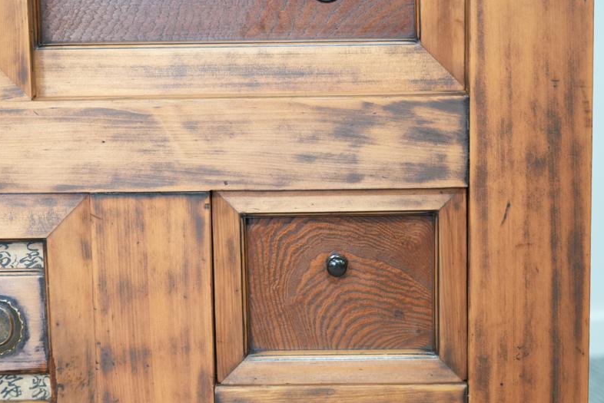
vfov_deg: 13.4
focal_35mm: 102
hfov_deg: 20.0
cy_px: 215
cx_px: 216
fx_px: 1712
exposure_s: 1/80
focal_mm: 74
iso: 2500
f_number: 4
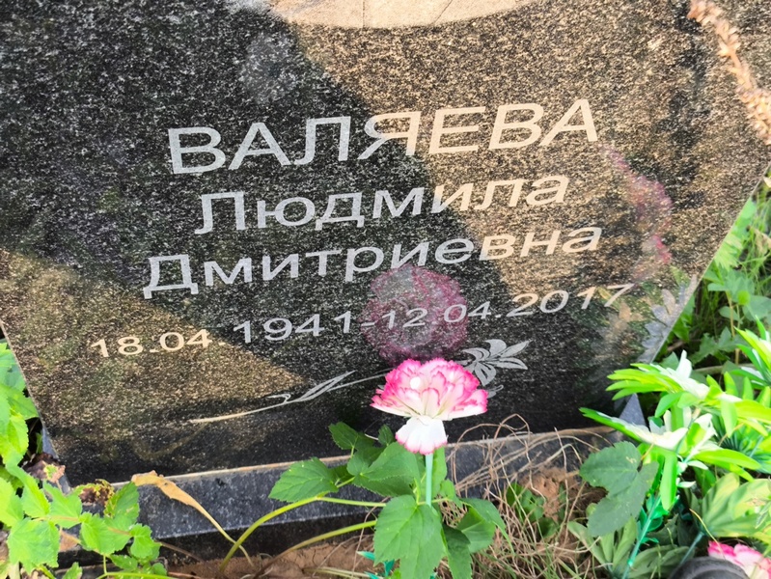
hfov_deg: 38.2
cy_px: 290
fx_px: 1114
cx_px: 386
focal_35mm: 50
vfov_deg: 29.1
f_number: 1.7
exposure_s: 1/50
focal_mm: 4.71
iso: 50
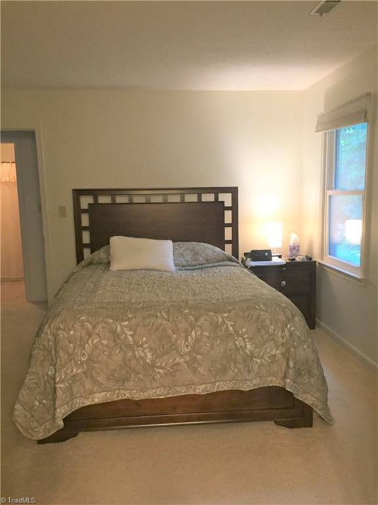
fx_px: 422
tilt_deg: -5.4
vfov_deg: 61.7
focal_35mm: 29
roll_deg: +1.8
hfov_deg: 48.2
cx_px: 189
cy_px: 252
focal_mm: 4.15
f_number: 2.2
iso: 200
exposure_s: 1/30
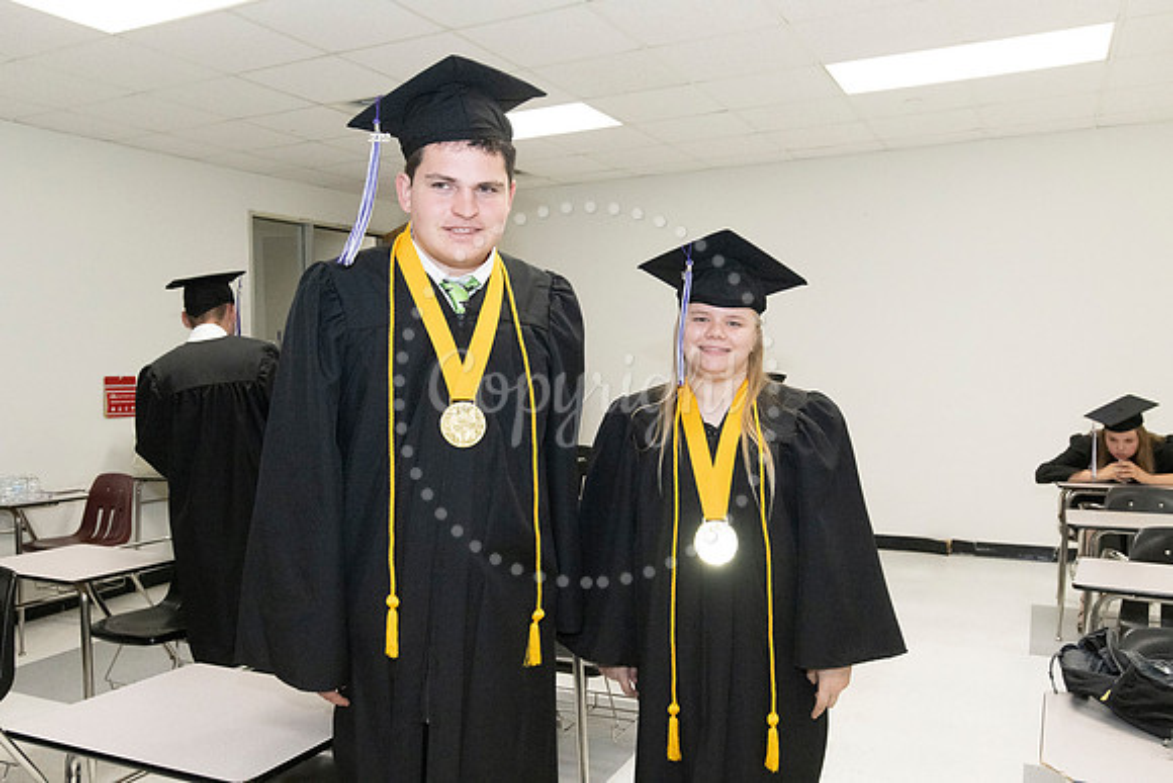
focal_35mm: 28
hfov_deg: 65.5
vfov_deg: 46.4
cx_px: 586
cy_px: 392
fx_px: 913
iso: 6400
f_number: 8
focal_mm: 28
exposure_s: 1/200
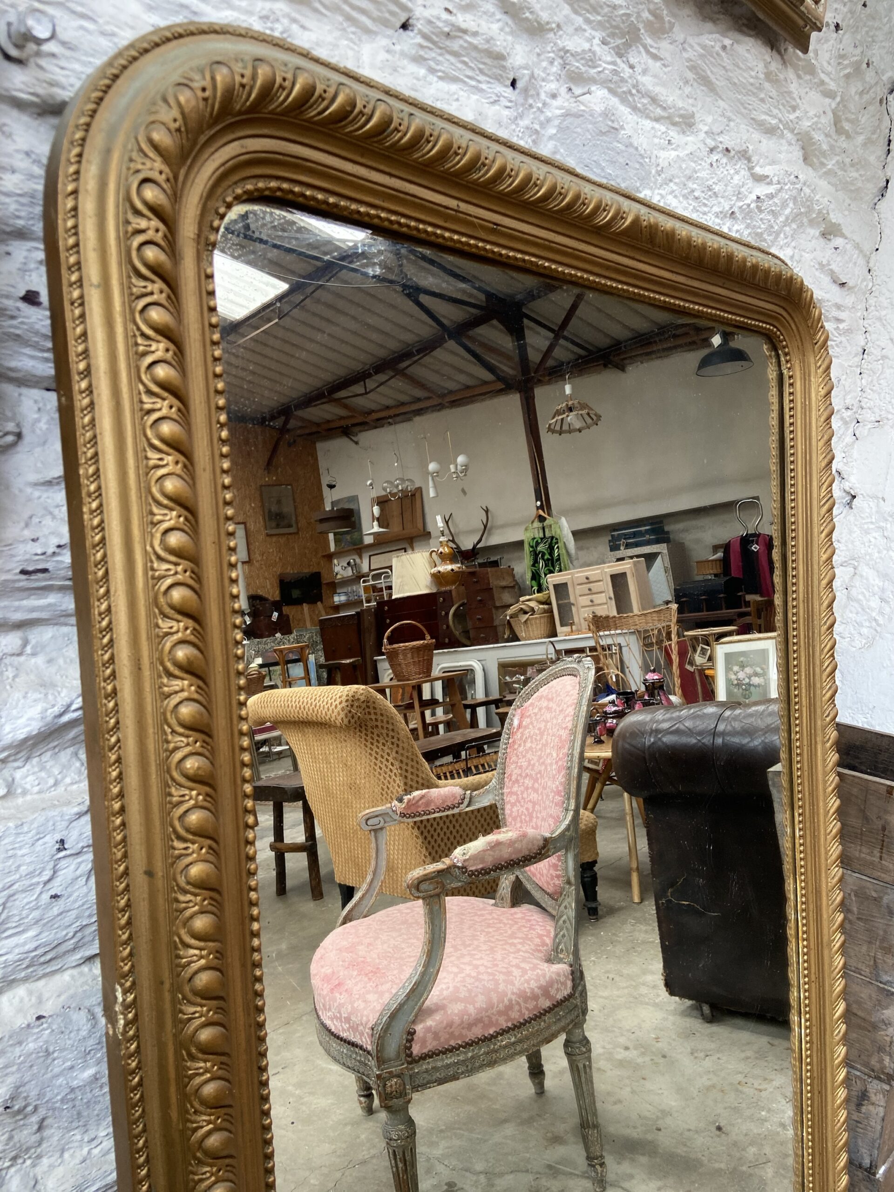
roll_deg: -2.5
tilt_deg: -7.6
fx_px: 895
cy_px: 596
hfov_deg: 53.1
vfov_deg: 67.3
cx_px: 447
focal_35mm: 26
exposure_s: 1/75
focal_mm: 4.25
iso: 125
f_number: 1.8
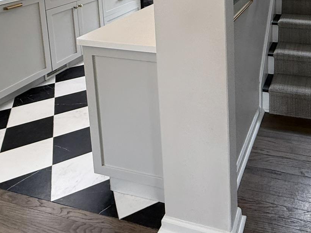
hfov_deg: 49.7
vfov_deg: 34.7
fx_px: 314
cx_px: 246
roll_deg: +1.3
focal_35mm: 35
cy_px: -27
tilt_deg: -7.2
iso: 160
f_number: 2.2
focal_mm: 2.22
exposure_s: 1/120
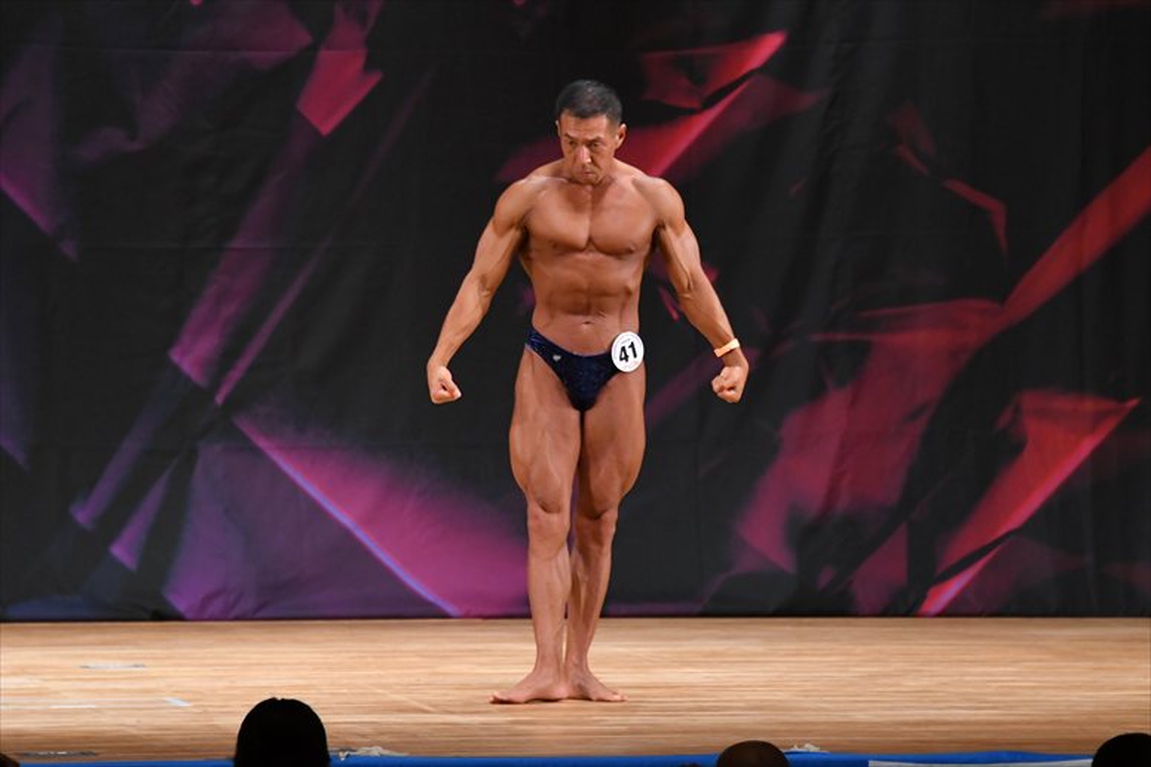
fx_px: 8628
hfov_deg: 7.6
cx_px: 576
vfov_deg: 5.1
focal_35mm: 270
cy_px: 384
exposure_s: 1/400
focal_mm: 180
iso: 3200
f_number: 5.6
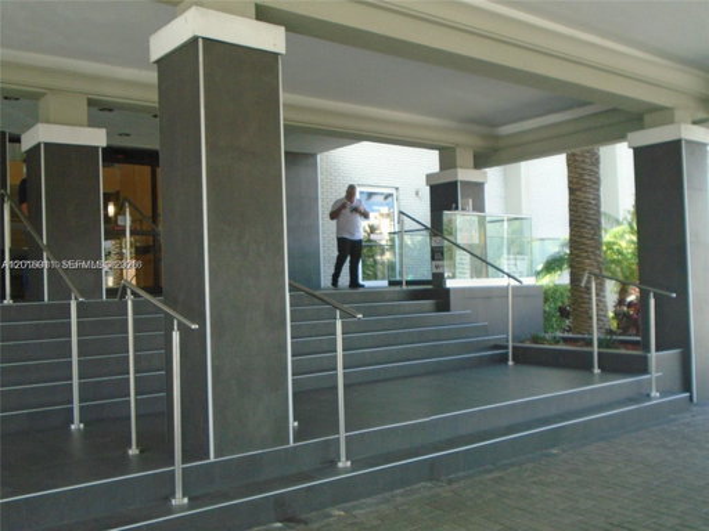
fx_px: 737
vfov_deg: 39.7
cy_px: 266
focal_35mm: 36
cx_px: 354
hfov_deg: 51.4
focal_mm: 6.4
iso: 320
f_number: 3.8
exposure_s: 1/250
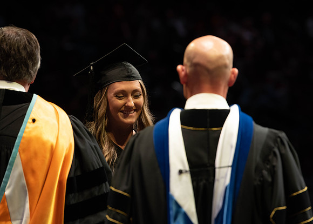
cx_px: 167
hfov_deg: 9.6
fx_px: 1861
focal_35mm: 209
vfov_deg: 6.9
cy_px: 112
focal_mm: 200
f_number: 4.5
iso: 1600
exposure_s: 1/320
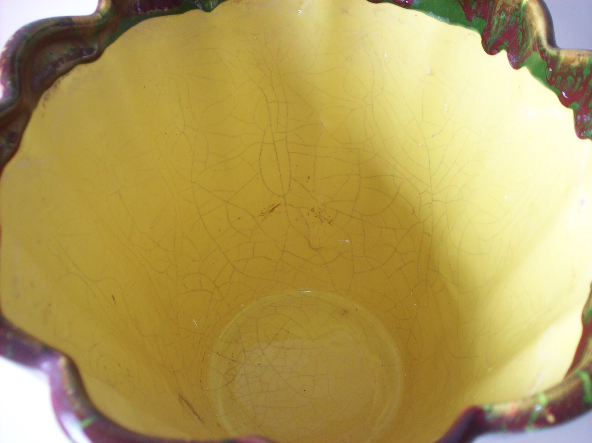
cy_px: 222
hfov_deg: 51.4
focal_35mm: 36
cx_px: 296
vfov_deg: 39.6
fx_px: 615
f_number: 2.7
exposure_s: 1/64
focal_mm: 6
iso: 80
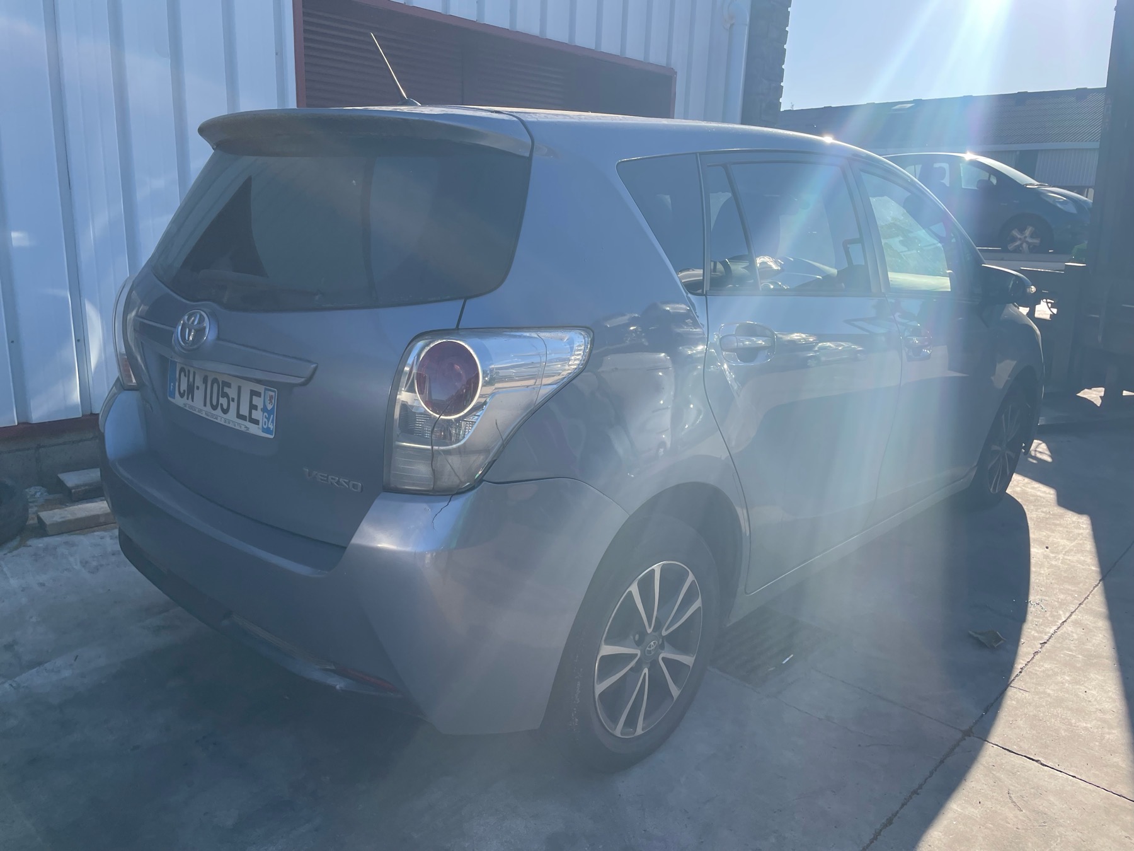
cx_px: 567
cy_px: 426
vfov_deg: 53.1
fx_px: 852
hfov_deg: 67.3
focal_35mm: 26
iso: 32
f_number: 1.6
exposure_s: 1/1642
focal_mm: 4.2
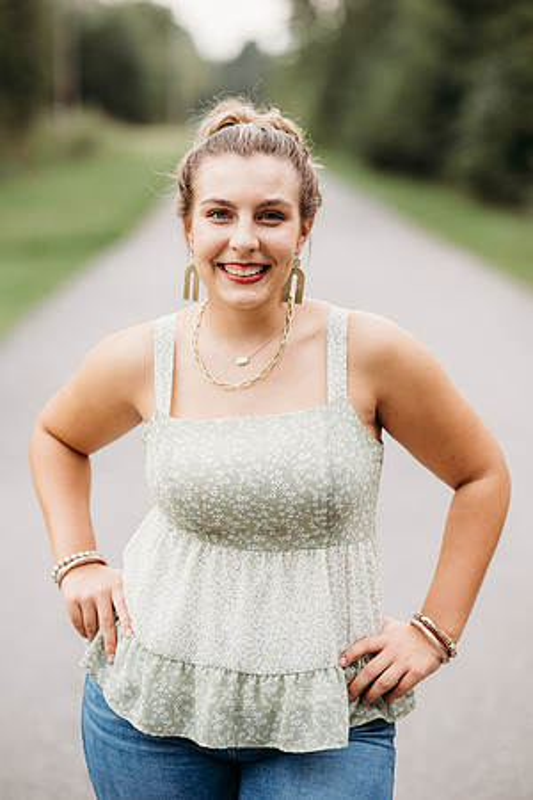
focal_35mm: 85
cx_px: 266
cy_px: 400
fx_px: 1888
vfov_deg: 23.9
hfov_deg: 16.1
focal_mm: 85
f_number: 2.2
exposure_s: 1/250
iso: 400
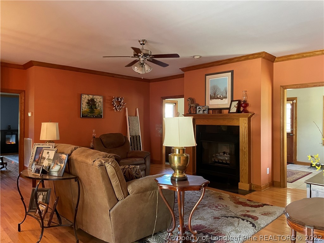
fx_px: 243
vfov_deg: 53.1
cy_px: 122
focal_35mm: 26
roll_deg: +0.1
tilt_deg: +1.2
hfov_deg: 67.3
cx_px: 162
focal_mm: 4.2
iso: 500
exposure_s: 1/40
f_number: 1.6
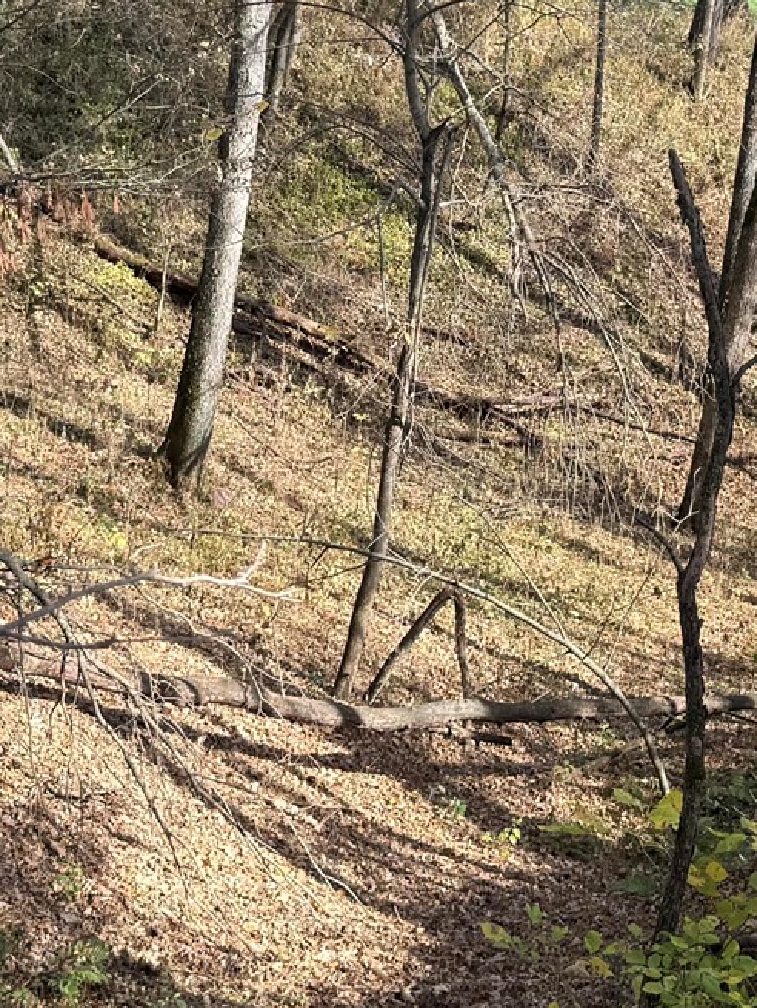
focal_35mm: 75
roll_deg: -5.0
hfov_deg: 19.7
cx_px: 369
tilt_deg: -13.4
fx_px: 2185
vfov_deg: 25.8
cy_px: 328
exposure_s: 1/772
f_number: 1.78
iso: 80
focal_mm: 6.76
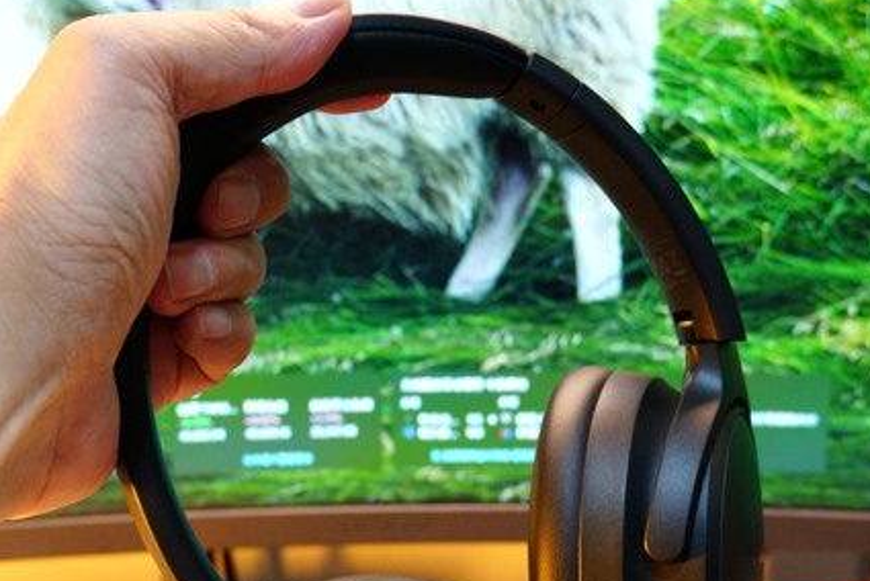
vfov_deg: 20.3
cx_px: 467
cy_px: 503
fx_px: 1596
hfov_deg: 30.5
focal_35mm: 66
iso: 1000
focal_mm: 24
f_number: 4
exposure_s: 1/40
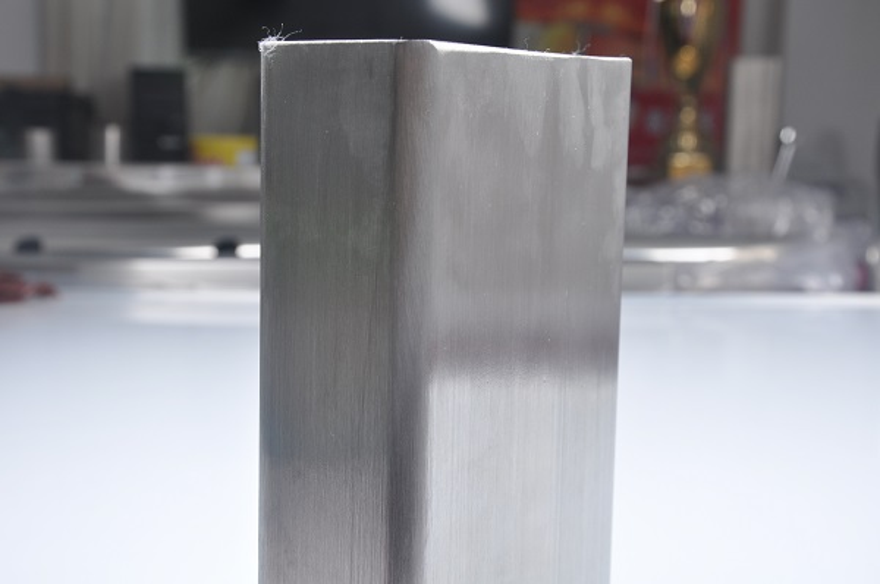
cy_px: 292
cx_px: 440
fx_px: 1538
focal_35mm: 63
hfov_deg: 31.9
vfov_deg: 21.5
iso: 250
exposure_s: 1/100
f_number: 10
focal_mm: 42
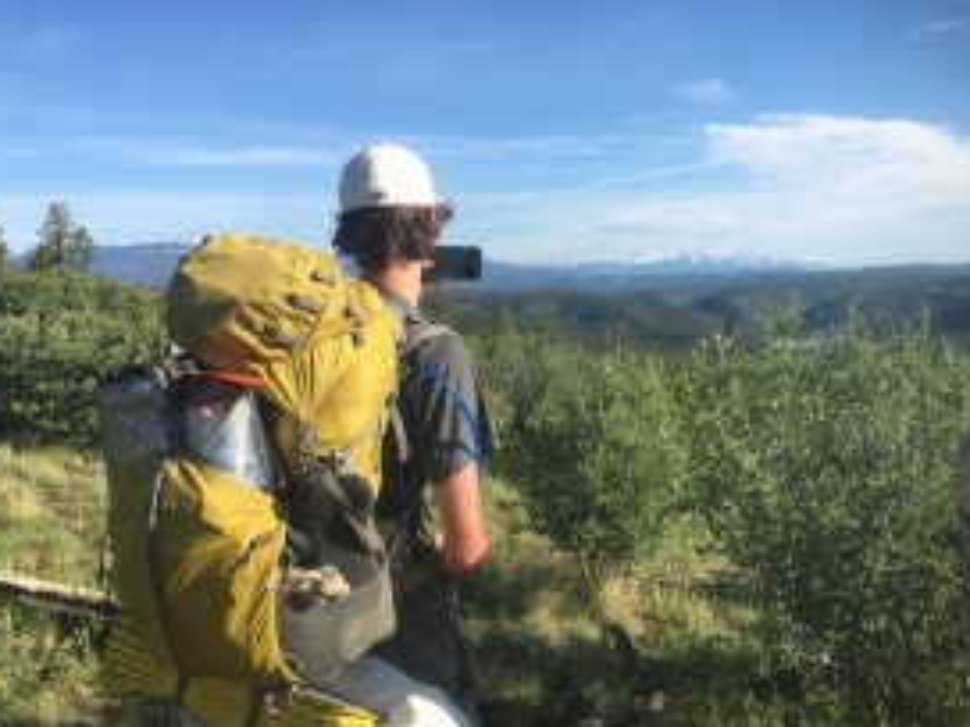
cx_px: 546
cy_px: 424
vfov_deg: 36.7
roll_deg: +0.6
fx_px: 1093
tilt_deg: -5.7
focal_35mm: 39
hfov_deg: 47.8
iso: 25
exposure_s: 1/962
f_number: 2.2
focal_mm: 4.15
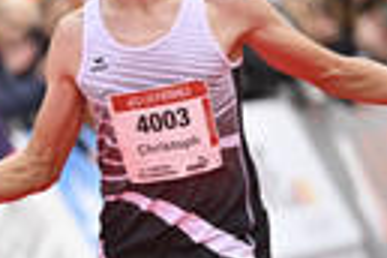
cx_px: -88
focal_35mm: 698
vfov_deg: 2.0
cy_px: 237
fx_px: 7503
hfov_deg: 3.0
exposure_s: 1/800
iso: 200
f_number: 2.8
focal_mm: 200
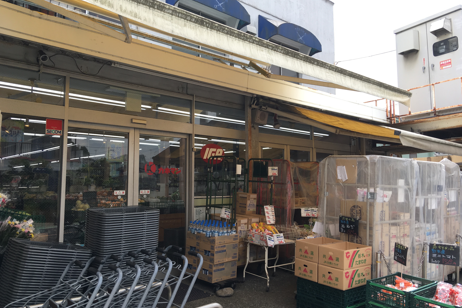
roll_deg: +0.2
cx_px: 229
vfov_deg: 42.3
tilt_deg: +7.6
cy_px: 148
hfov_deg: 60.3
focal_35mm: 31
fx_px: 398
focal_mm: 4.15
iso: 25
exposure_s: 1/377
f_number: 2.2
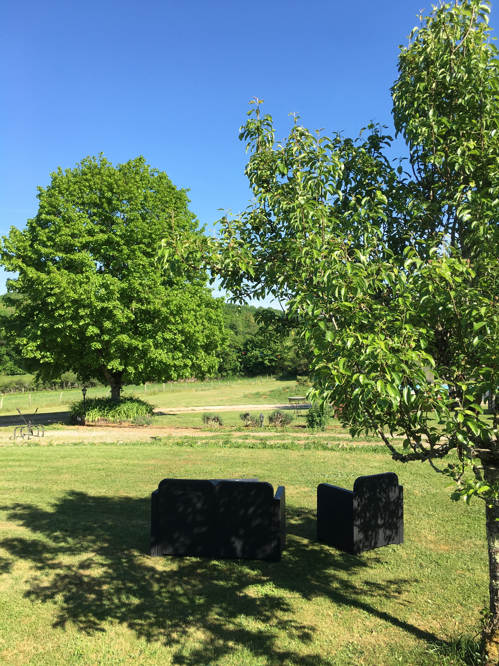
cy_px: 333
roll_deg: -1.9
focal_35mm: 29
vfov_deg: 61.7
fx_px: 557
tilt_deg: +1.6
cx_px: 250
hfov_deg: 48.2
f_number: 2.2
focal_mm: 4.15
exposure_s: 1/836
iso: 25
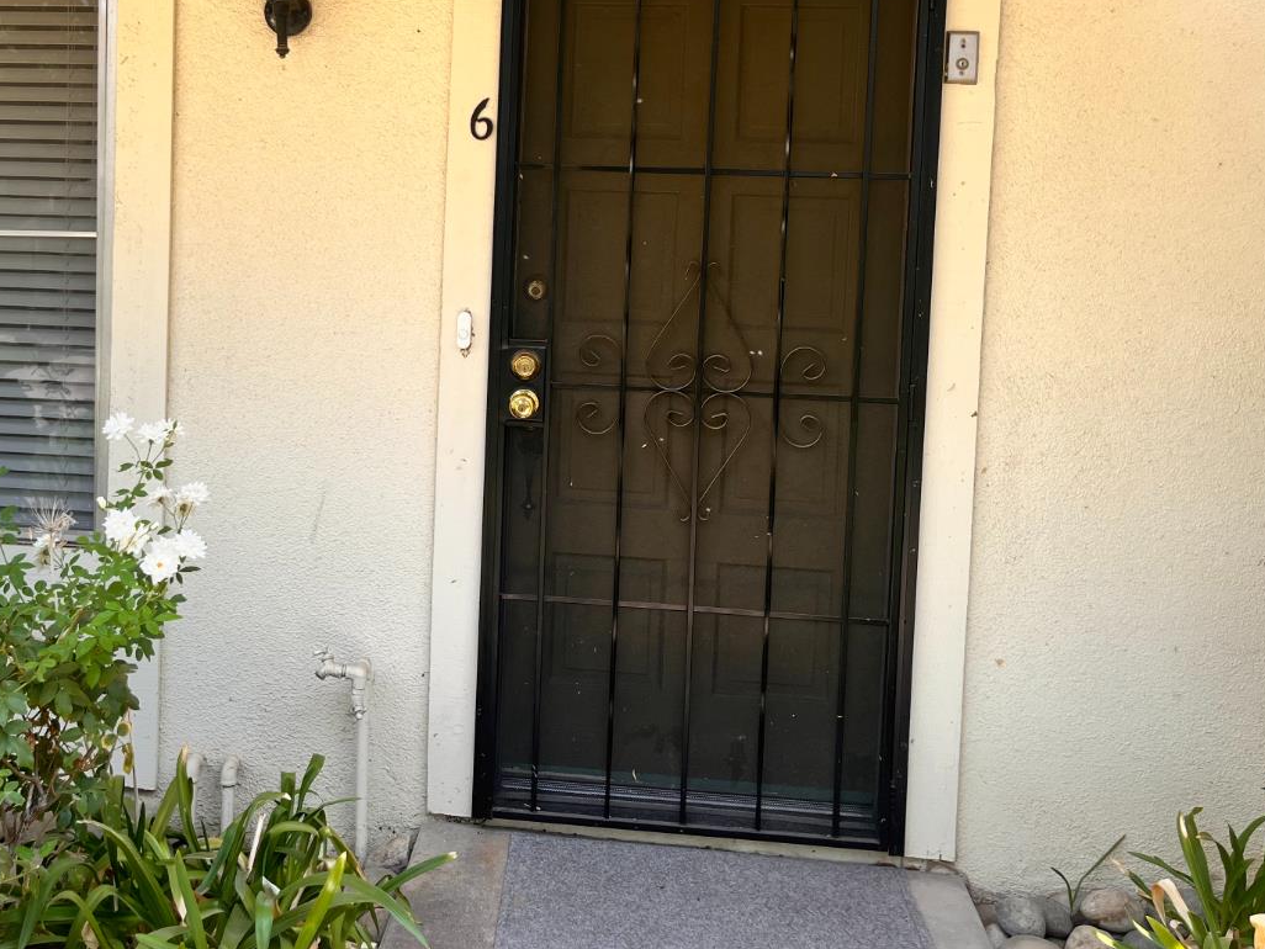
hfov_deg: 48.4
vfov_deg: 37.1
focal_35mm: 38
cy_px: 283
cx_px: 451
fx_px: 1389
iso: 50
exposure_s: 1/592
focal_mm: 5.1
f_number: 1.6
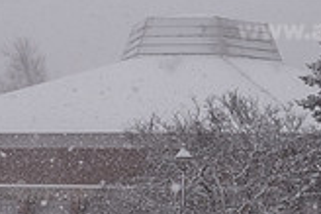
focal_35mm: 195
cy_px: 72
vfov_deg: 7.0
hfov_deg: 10.6
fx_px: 1737
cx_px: 149
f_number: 7.1
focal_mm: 55
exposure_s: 1/500
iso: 800
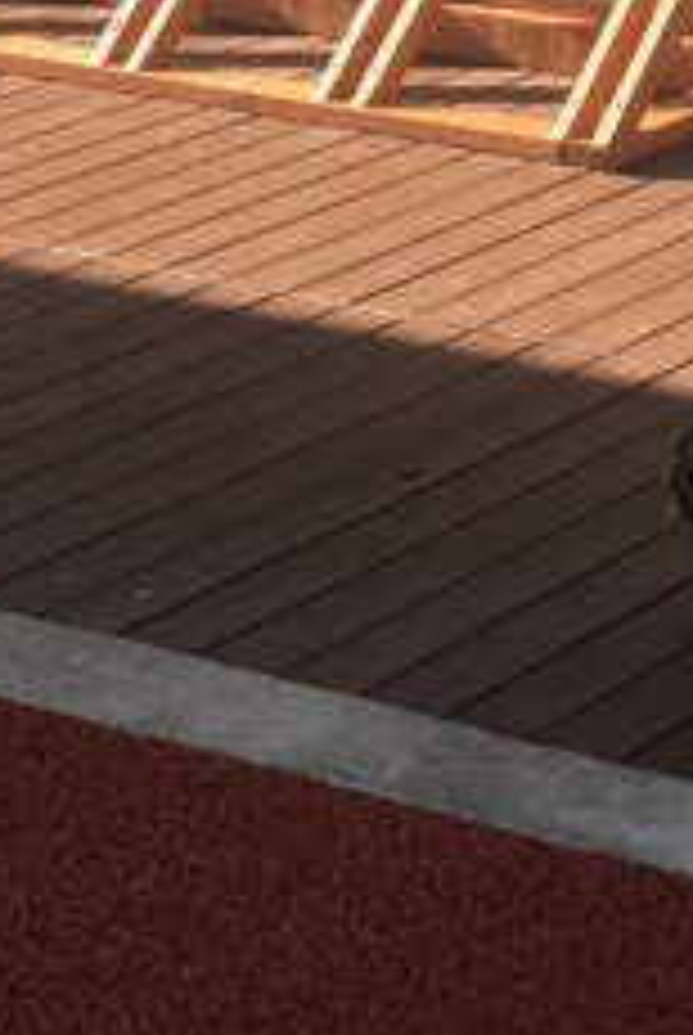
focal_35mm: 134
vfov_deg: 14.9
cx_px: 1089
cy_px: -148
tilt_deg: -11.7
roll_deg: -0.5
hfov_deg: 9.9
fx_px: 3857
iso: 25
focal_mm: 4.15
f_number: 2.2
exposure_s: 1/319
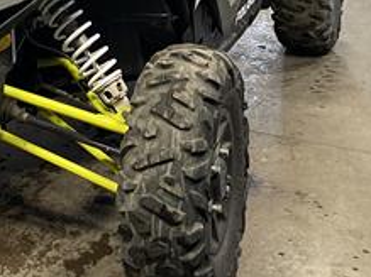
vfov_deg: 18.6
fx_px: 814
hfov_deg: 25.0
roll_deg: -0.3
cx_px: 51
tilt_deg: -11.7
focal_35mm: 76
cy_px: -29
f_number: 1.6
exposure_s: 1/60
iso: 80
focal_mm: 4.2
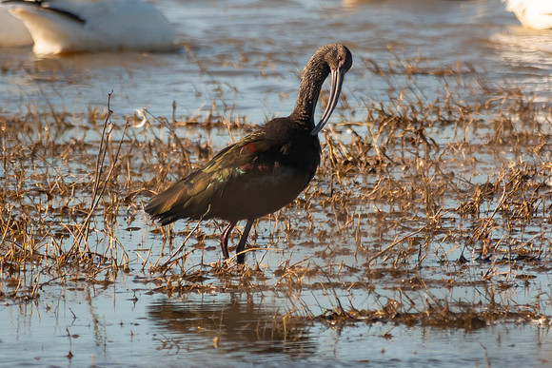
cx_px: 243
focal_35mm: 1151
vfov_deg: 1.2
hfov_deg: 1.8
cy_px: 196
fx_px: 17655
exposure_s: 1/1250
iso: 200
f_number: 4
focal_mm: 219.76
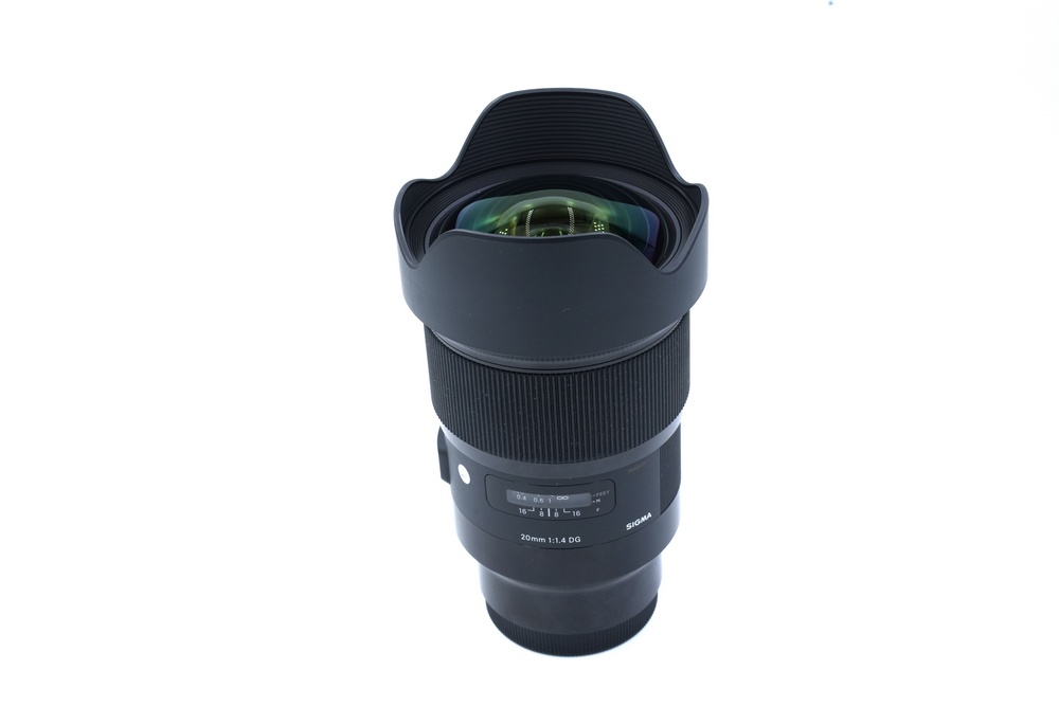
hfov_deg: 36.2
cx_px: 530
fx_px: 1618
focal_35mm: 55
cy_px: 353
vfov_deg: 24.6
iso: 800
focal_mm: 55
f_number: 14
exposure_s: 1/125
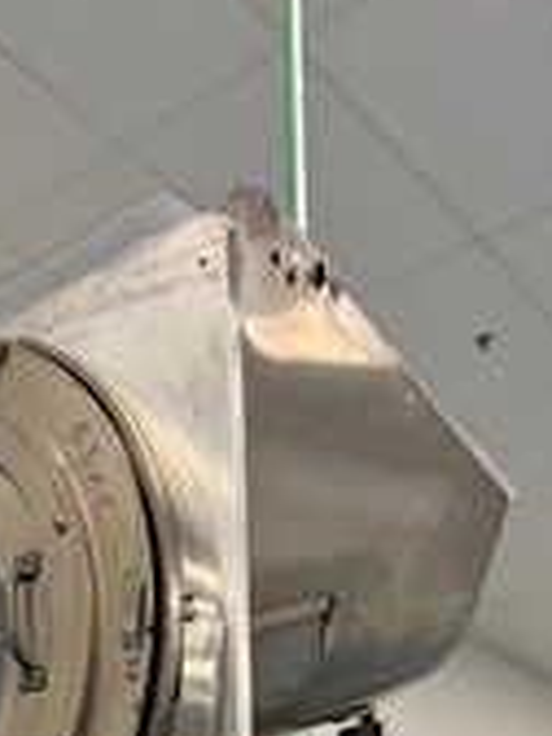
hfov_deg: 24.8
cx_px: 44
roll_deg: -0.1
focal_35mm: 57
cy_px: 837
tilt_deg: +8.0
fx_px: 1212
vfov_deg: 29.9
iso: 200
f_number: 1.78
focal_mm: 6.76
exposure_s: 1/60
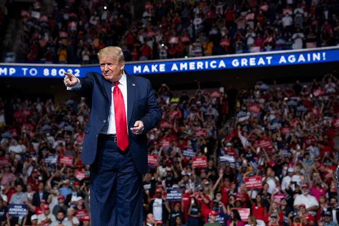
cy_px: 113
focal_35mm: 70
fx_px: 659
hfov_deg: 28.9
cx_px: 170
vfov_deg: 19.4
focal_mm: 70
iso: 1250
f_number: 3.5
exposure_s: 1/1600
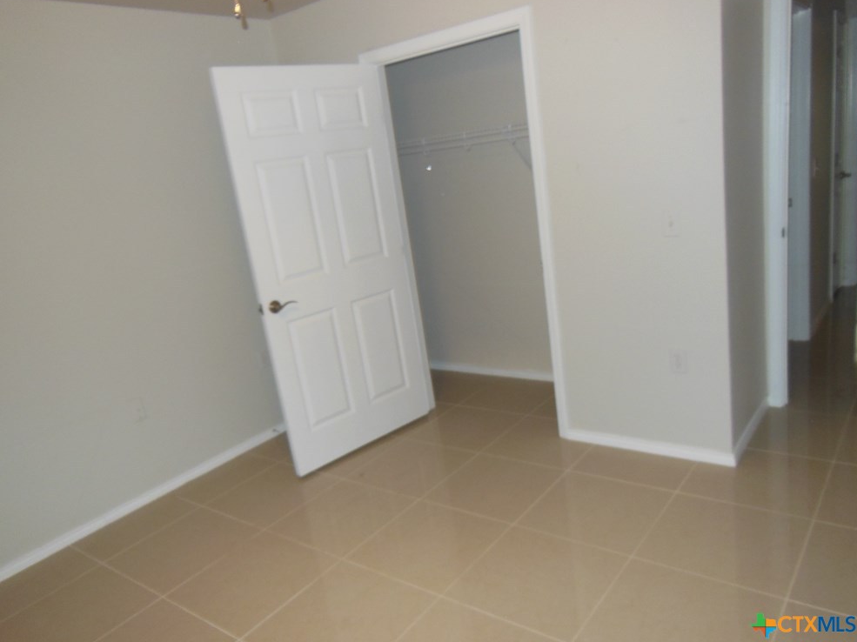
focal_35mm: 26
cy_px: 322
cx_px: 432
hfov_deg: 67.3
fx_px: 643
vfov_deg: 53.0
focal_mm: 4.5
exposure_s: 1/25
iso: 200
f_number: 3.5
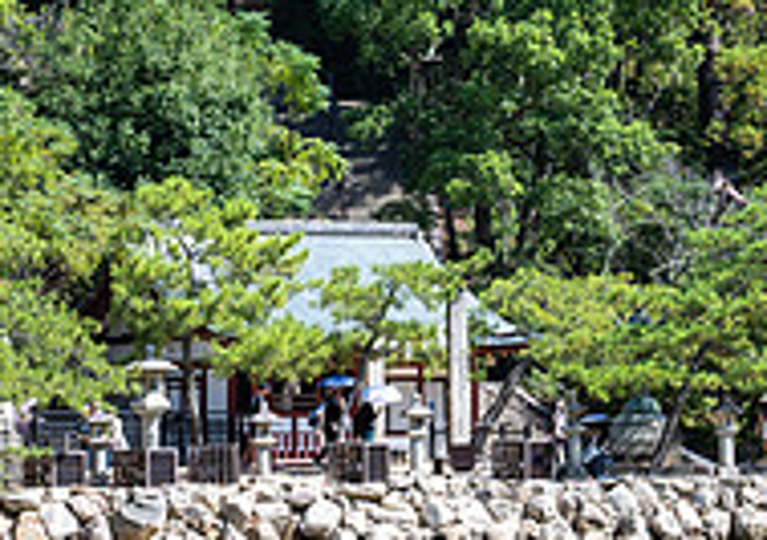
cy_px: -62
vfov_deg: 5.5
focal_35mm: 258
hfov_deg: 7.8
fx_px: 5592
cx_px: 617
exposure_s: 1/320
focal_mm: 70
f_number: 8
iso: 180
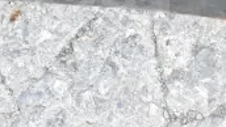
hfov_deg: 14.7
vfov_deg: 8.1
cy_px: -86
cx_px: 21
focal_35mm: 145
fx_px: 869
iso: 6400
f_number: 11
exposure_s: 1/500
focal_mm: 26
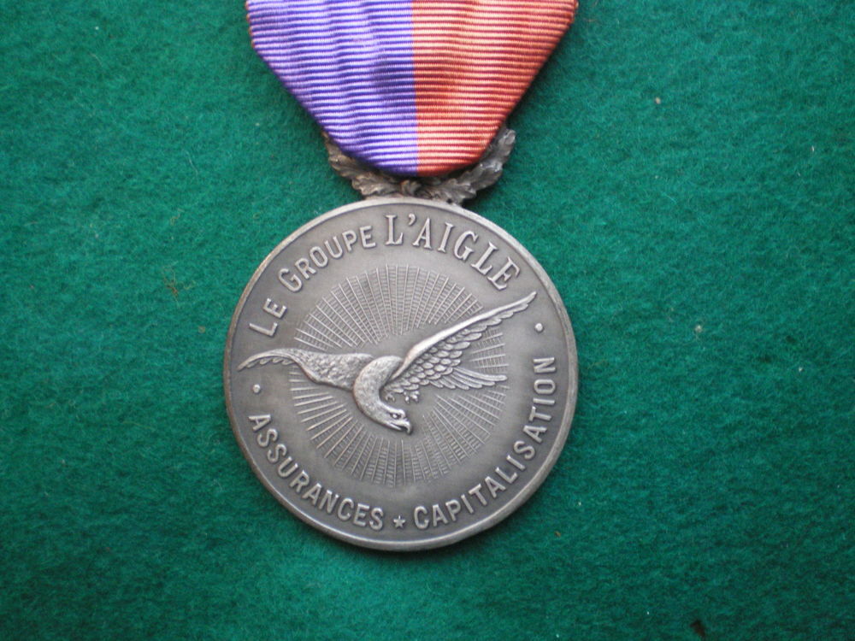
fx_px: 939
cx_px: 428
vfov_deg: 37.7
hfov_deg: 49.0
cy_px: 320
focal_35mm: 38
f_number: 3.1
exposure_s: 1/50
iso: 400
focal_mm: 6.3
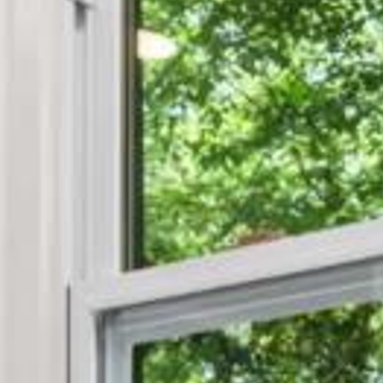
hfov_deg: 10.7
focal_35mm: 163
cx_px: 272
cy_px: 713
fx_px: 2040
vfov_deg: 10.1
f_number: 8
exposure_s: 1/5
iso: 400
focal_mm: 21
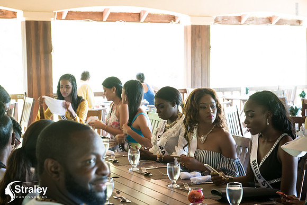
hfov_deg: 28.8
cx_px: 154
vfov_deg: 19.5
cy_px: 102
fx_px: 597
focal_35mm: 70
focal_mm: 70
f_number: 8
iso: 1000
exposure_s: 1/25
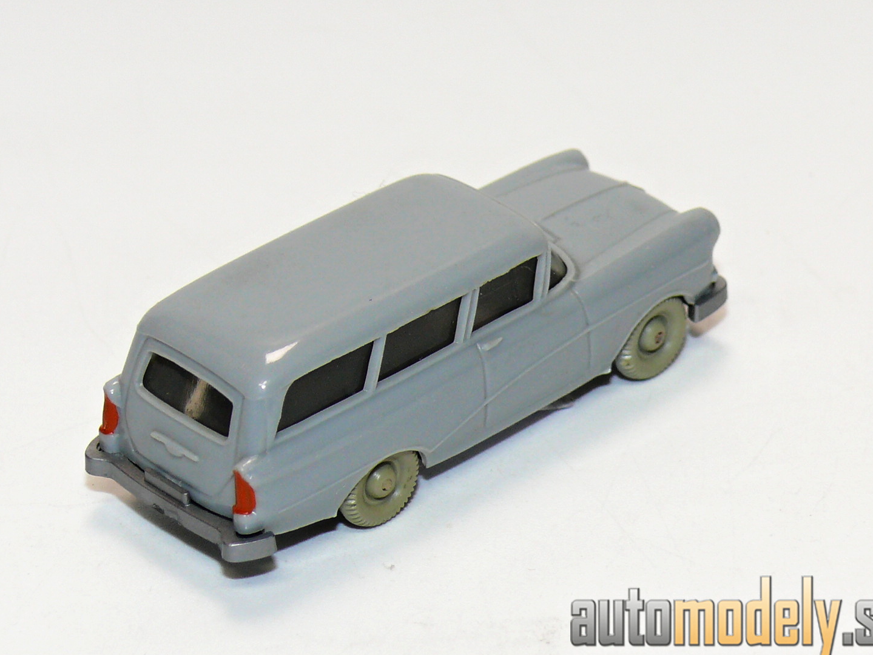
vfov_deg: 10.0
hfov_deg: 13.3
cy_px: 305
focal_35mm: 149
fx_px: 3757
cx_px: 431
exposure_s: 1/30
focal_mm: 16
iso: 100
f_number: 4
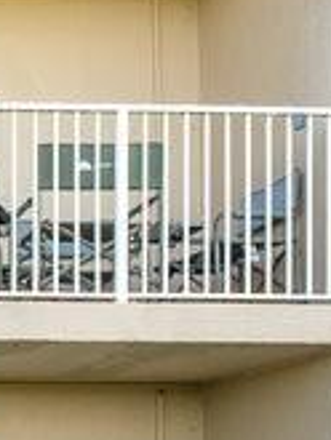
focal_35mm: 93
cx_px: -368
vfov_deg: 19.9
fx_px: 1184
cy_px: 511
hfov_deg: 13.3
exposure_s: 1/160
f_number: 4
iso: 100
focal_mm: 16
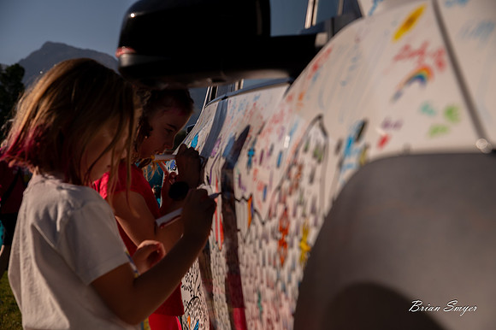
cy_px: 165
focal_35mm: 78
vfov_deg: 17.5
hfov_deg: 26.0
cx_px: 248
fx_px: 1074
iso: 200
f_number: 8
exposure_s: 1/1000
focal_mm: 78
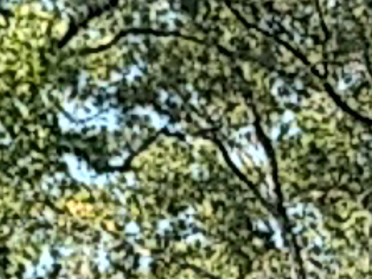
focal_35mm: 207
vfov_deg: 6.3
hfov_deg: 9.4
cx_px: 457
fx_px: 2225
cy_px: 947
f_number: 1.8
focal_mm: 3
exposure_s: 1/816
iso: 25
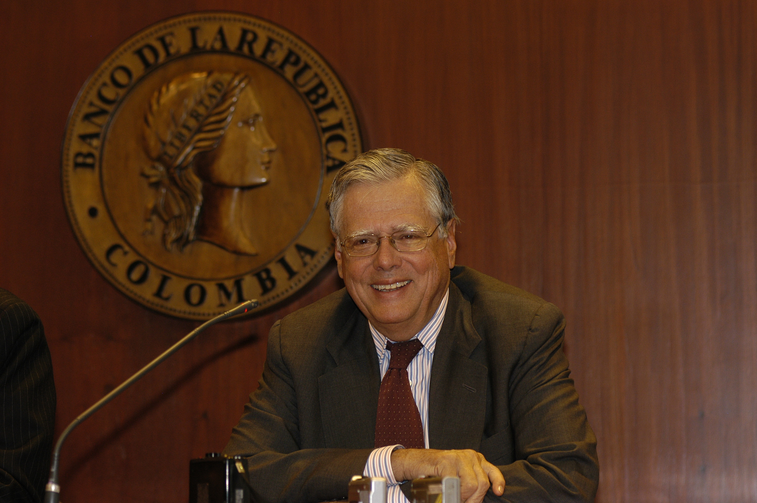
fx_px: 3151
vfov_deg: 9.1
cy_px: 252
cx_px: 378
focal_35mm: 150
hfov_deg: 13.7
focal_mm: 100
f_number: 3.5
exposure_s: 1/80
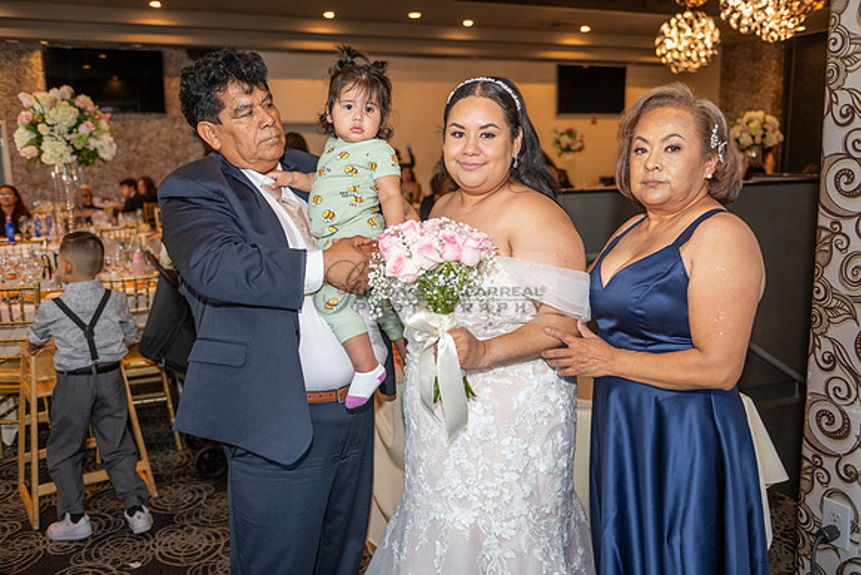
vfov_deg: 41.1
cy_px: 288
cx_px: 430
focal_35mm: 32
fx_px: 765
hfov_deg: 58.7
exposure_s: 1/200
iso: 1000
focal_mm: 32
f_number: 2.8
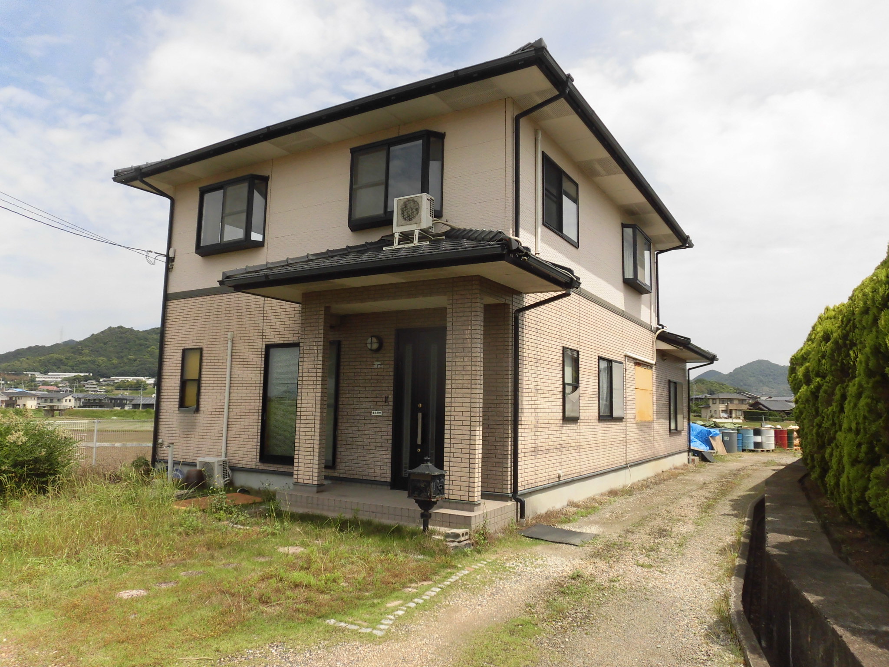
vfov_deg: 56.8
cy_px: 334
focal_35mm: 24
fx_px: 616
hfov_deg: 71.6
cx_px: 444
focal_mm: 4.3
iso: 100
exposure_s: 1/320
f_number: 7.8
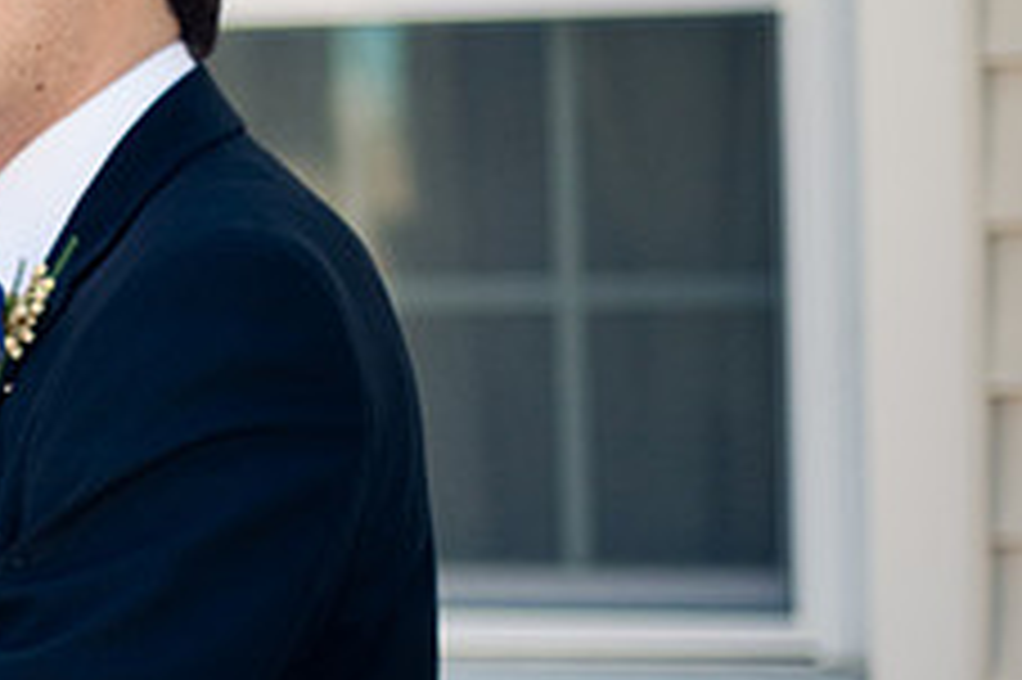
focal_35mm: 128
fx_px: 3631
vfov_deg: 10.7
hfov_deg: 15.5
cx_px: -171
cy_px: 302
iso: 200
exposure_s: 1/5000
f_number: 1.4
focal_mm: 50
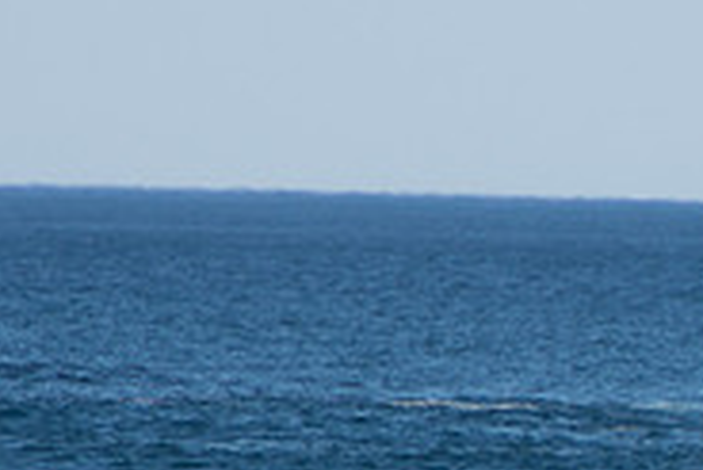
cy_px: 598
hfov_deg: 1.1
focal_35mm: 1889
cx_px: 829
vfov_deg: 0.7
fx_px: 36916
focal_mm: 400
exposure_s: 1/1250
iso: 280
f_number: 5.6
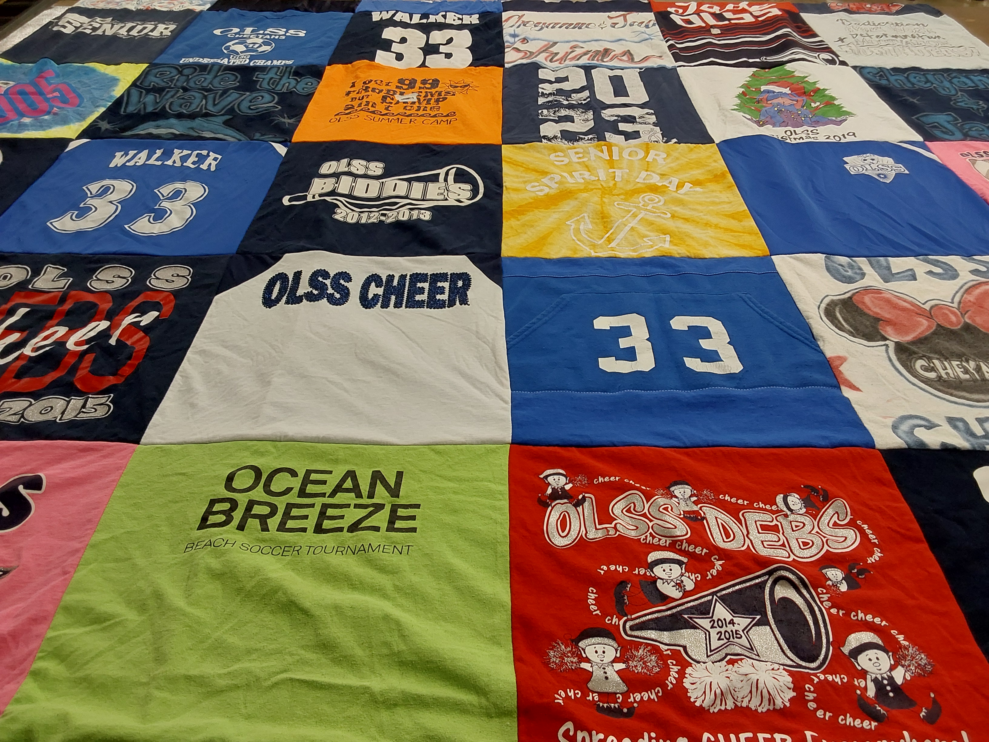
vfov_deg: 49.7
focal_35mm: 28
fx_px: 800
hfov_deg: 63.4
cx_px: 494
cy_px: 371
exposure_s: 1/60
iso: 64
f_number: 1.9
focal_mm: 2.91
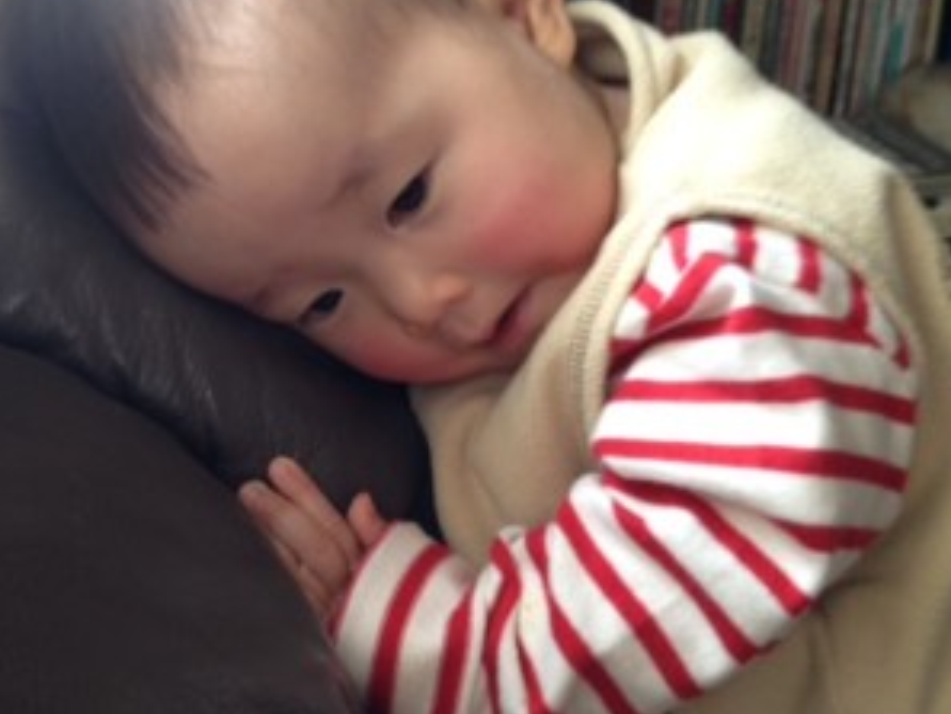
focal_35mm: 53
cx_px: 349
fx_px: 1457
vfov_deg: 27.5
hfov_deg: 35.9
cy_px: 343
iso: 64
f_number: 2.4
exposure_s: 1/30
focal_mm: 4.28
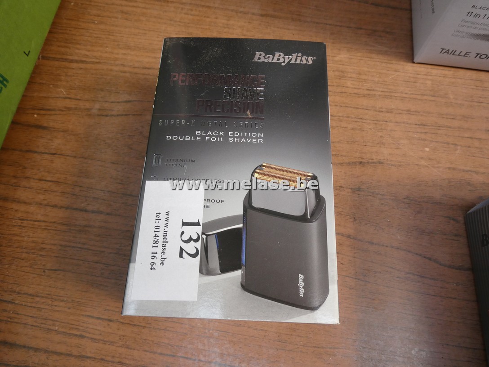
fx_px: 339
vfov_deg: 56.8
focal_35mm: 24
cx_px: 244
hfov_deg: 71.6
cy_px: 184
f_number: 3.3
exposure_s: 1/125
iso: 160
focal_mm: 4.3
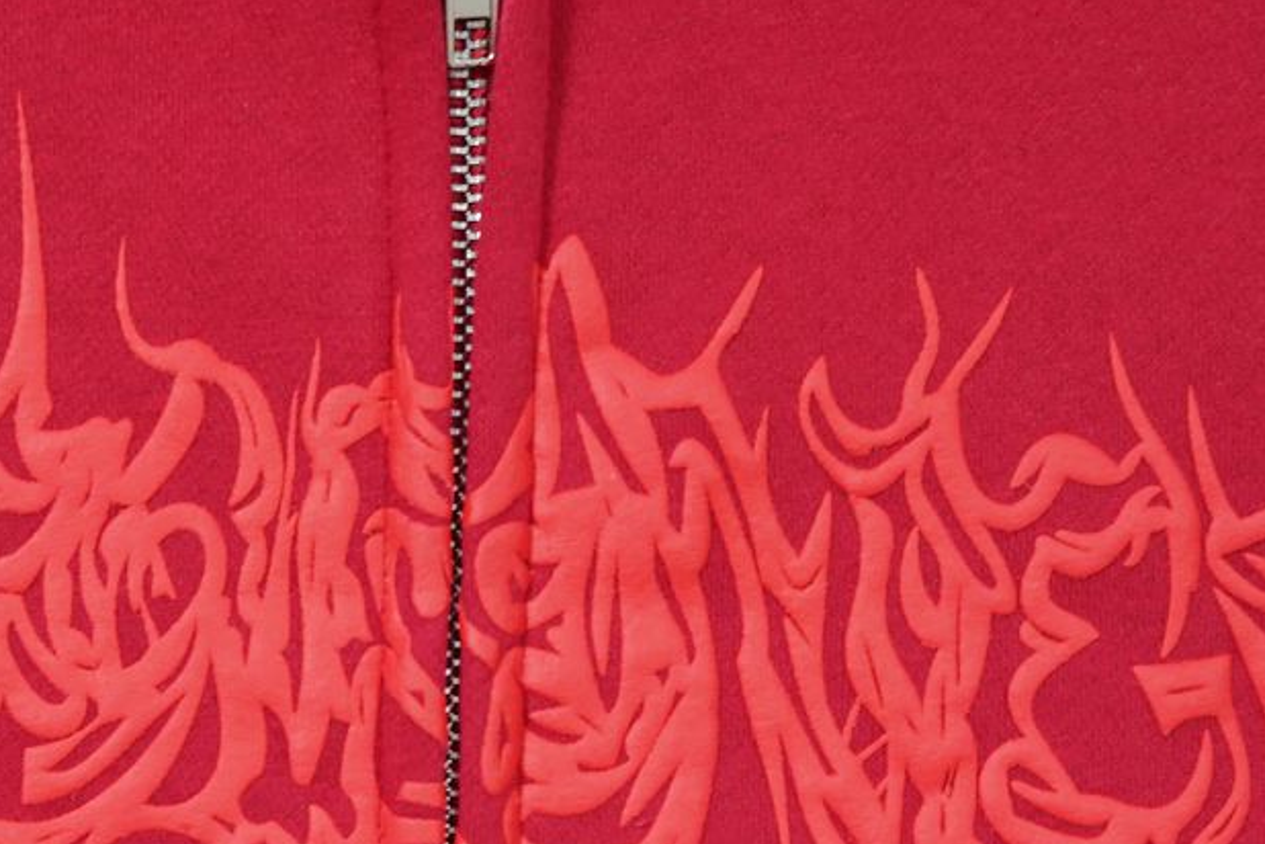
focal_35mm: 85
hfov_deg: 23.6
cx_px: 278
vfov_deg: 15.8
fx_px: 2987
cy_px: 852
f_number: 10
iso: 1600
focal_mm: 35
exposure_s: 1/100
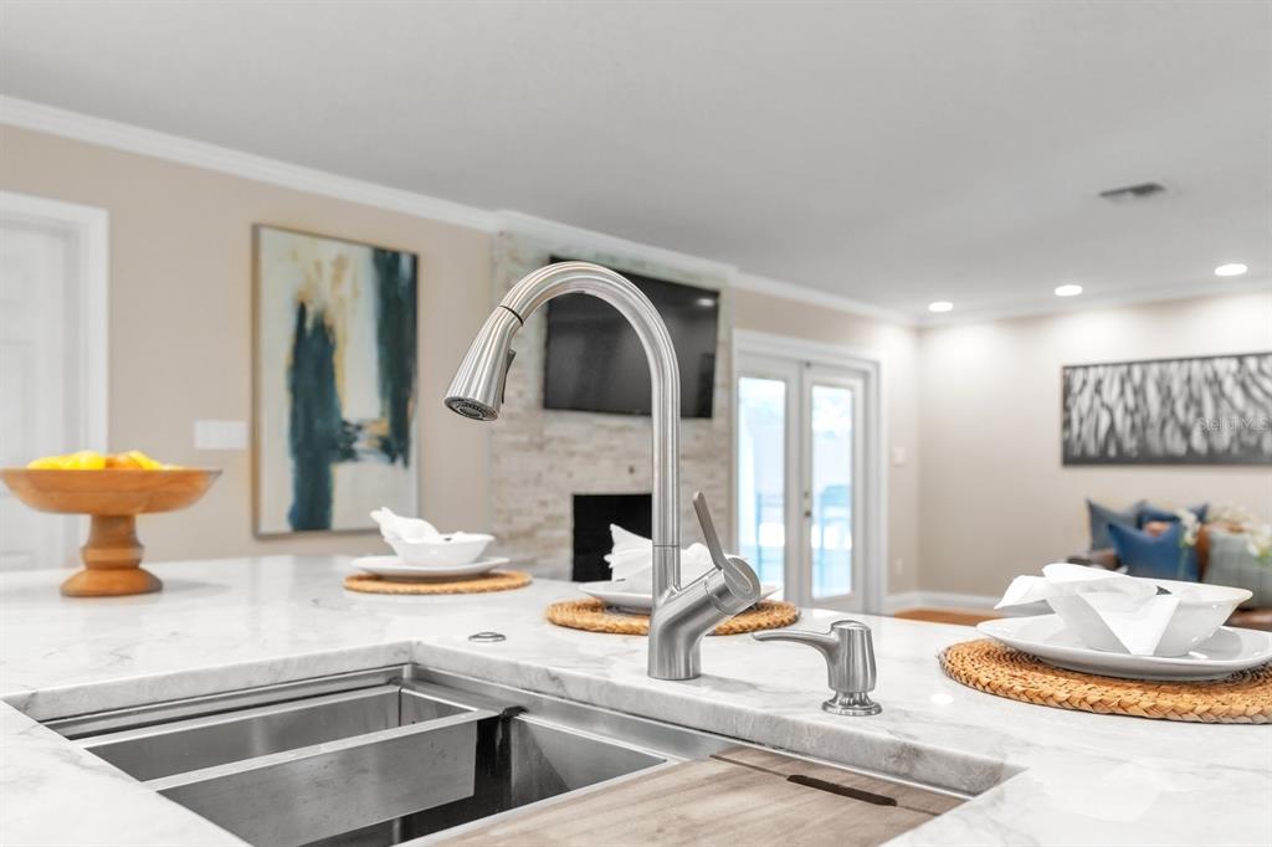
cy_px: 424
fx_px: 954
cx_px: 636
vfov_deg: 47.9
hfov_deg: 67.4
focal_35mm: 27
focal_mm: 27
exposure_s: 1/160
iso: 1600
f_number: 4
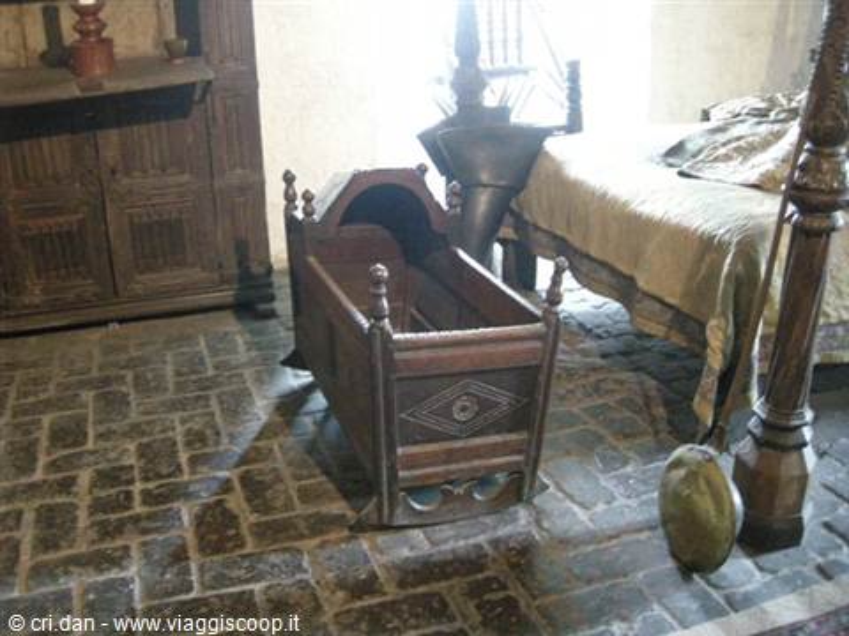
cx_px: 424
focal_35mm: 36
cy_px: 318
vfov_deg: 39.7
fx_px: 883
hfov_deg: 51.4
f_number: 2.7
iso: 800
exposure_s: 1/3.7
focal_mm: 7.5
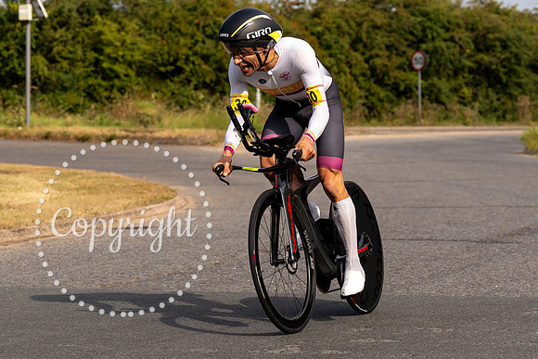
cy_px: 119
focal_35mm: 133
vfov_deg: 10.3
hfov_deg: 15.4
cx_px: 232
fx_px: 1995
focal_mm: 70
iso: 100
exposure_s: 1/1000
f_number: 4
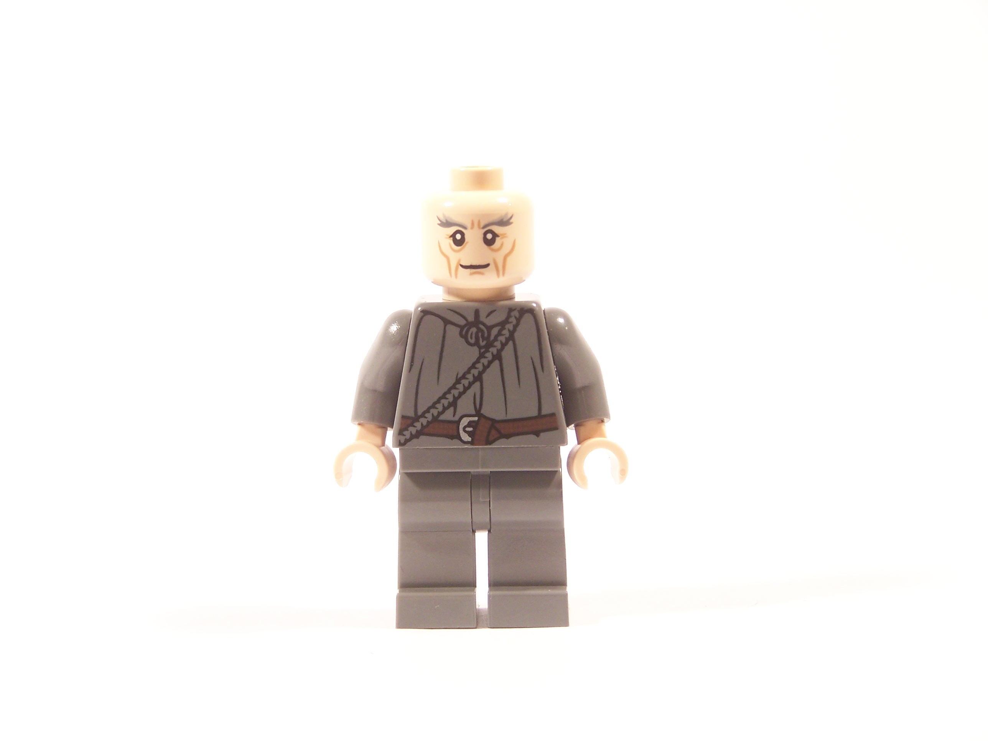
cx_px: 494
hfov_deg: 18.7
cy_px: 370
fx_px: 2997
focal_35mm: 105
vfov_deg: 14.1
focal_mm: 17.5
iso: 100
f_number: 3.2
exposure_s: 1/10
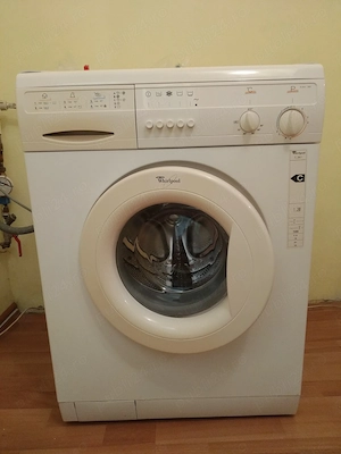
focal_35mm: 26
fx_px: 341
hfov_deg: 53.1
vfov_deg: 67.3
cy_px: 227
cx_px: 170
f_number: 2.2
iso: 640
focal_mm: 3.82
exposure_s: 1/17
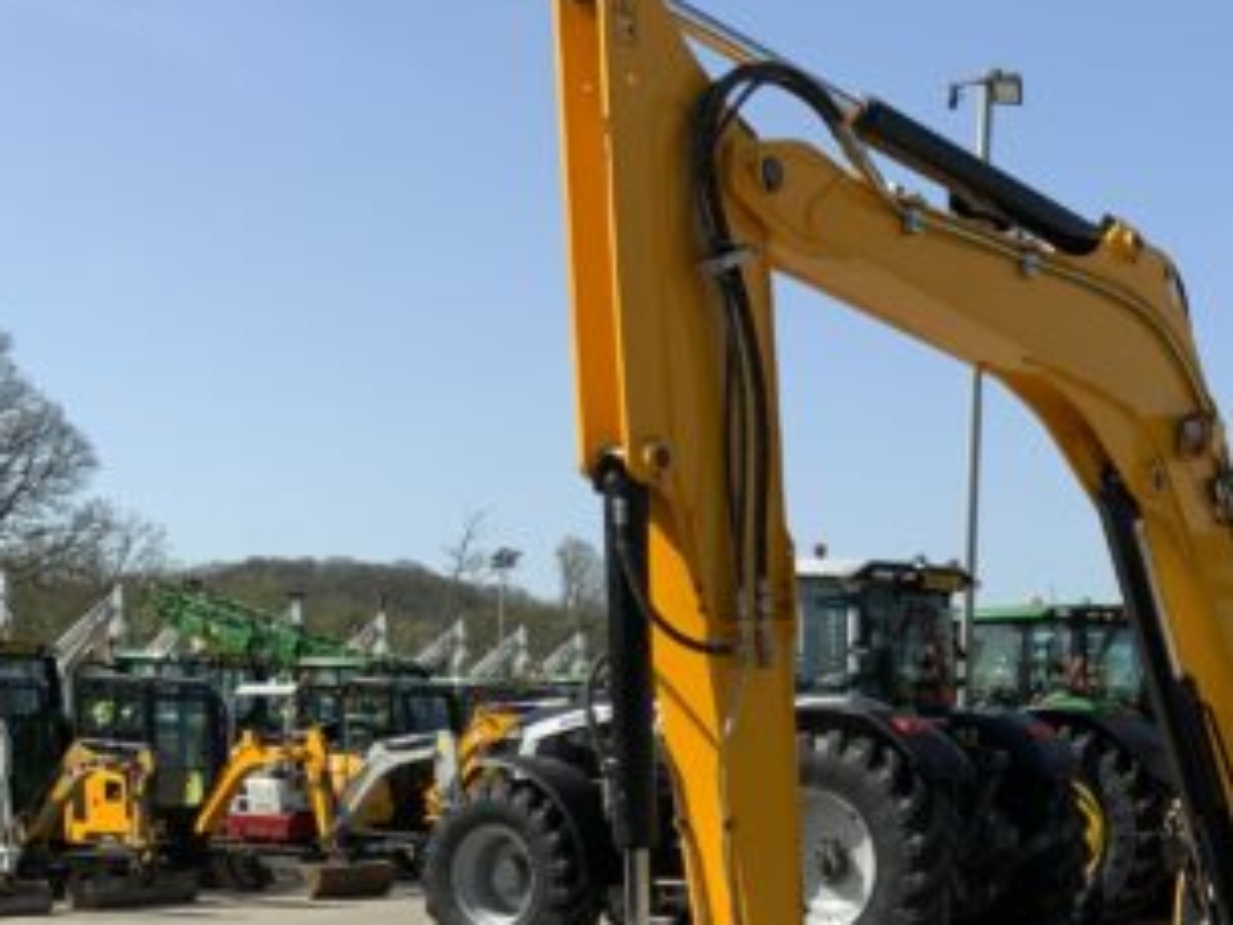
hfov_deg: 29.3
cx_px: 1282
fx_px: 2173
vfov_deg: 23.6
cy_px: 751
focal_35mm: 61
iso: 16
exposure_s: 1/1786
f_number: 1.8
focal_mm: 3
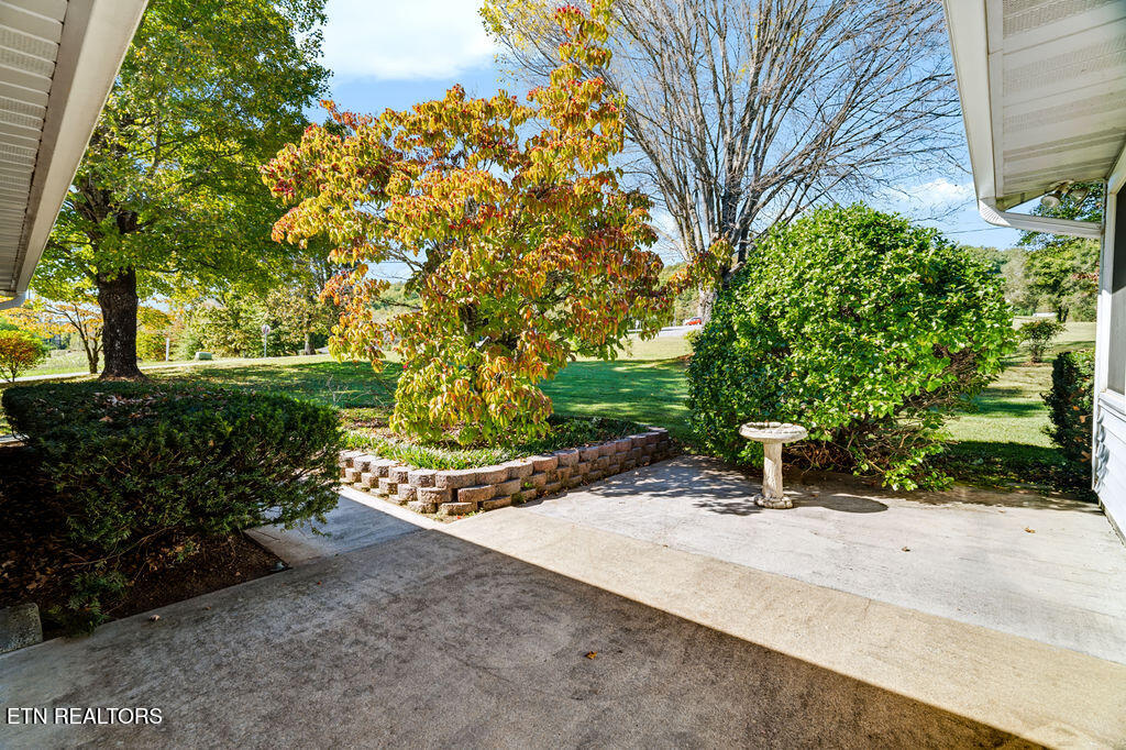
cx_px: 563
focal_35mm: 16
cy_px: 375
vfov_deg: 73.7
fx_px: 500
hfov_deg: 96.8
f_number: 6.3
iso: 320
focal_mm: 16
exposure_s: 1/1600
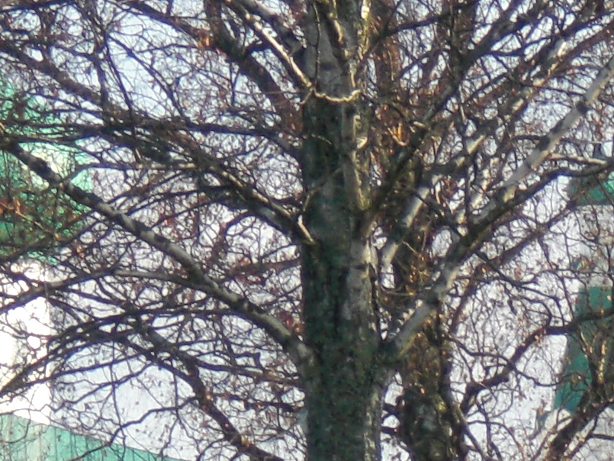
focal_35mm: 462
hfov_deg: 4.3
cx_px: 363
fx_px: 8196
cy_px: 380
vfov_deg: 3.2
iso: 100
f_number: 5.9
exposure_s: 1/200
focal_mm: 18.9
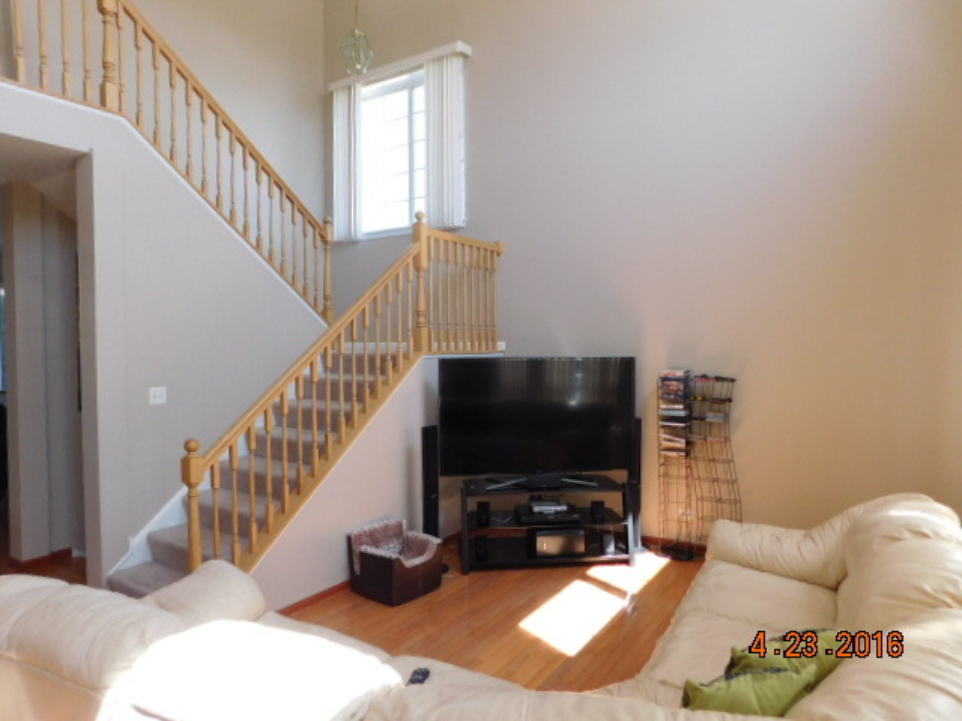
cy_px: 360
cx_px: 481
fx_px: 639
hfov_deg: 73.9
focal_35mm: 23
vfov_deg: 58.9
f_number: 3
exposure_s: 1/100
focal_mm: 4
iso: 125
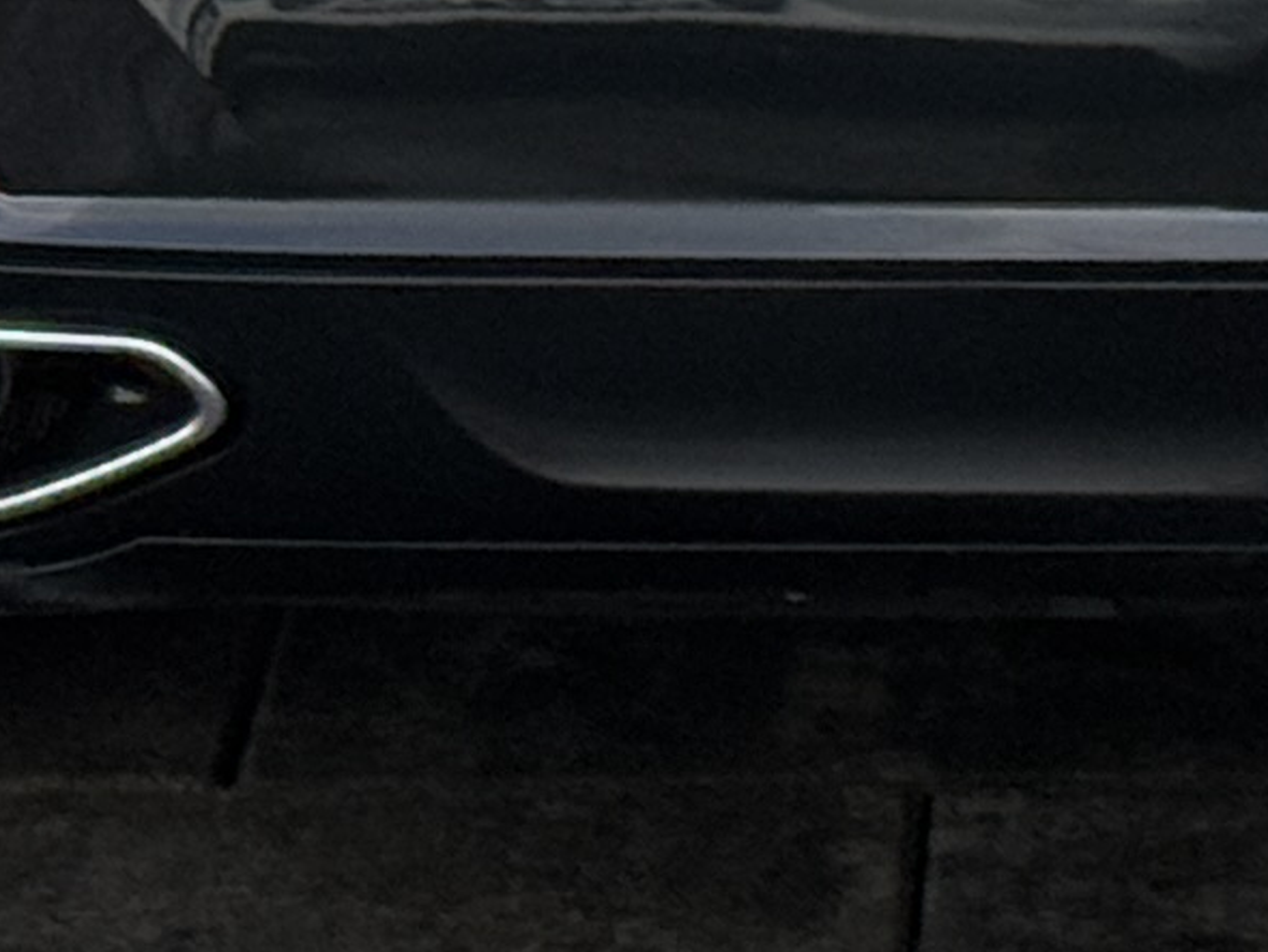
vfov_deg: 4.4
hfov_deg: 6.0
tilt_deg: -1.5
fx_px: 12020
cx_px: 1330
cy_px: -1979
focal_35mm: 328
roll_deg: -0.3
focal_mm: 6.76
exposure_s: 1/262
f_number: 1.78
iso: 64
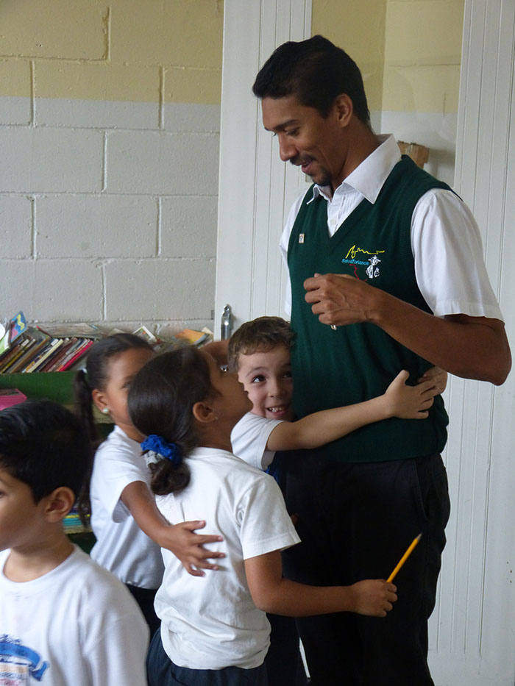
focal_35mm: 77
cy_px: 343
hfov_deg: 19.1
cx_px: 258
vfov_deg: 25.3
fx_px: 1527
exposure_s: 1/50
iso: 400
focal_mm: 13.8
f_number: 3.3
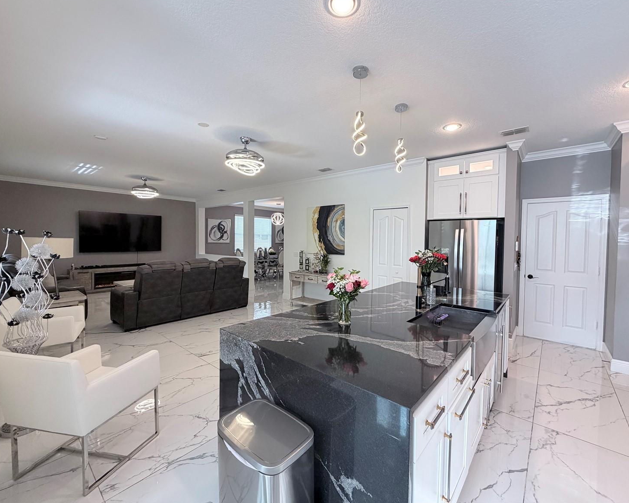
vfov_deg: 84.0
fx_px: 279
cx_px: 333
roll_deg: -0.2
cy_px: 246
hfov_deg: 96.7
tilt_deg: -1.9
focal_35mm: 15
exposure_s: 1/120
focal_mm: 2.22
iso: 250
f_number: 2.2
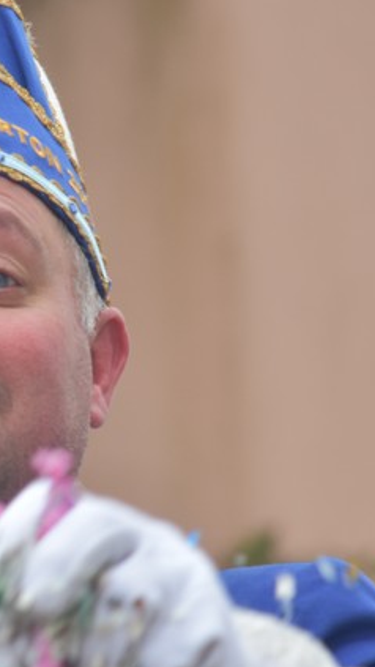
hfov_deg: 2.1
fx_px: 10074
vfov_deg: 3.8
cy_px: 281
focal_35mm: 570
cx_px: 24
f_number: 4.5
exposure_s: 1/160
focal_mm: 150
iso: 320
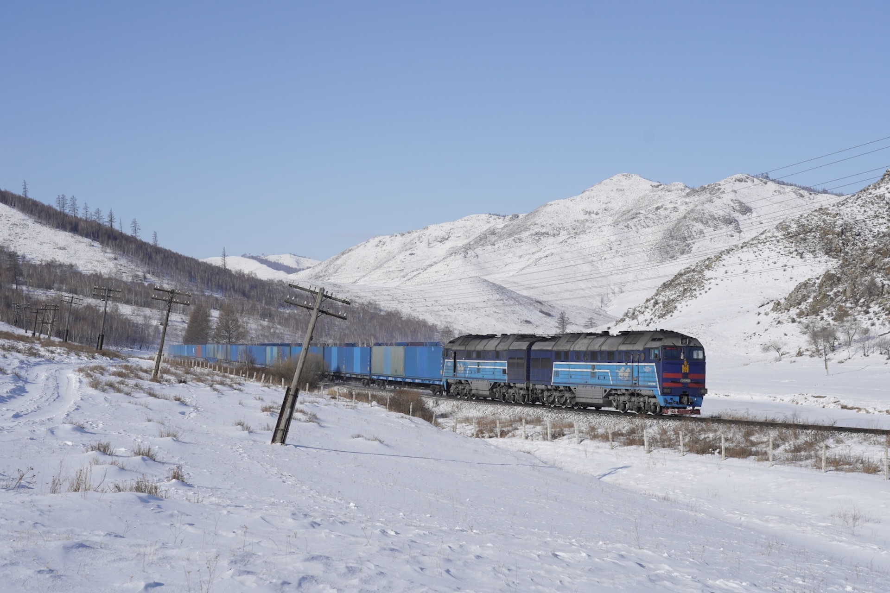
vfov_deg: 27.5
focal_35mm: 49
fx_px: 1211
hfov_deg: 40.3
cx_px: 445
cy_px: 296
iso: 200
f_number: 7.1
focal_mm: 49
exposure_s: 1/1250
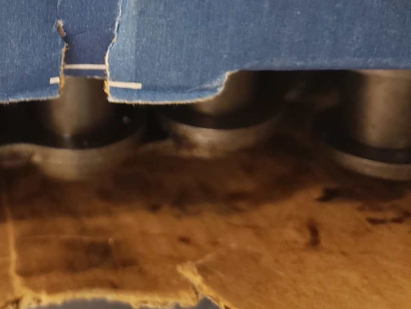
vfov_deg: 27.3
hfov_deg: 34.5
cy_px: 15
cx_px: 11
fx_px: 606
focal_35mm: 51
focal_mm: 4.3
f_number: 1.5
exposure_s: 1/24
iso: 320
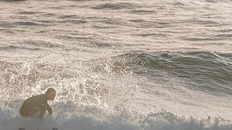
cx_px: 42
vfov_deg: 1.1
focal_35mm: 1150
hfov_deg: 1.9
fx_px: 7072
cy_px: 129
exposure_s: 1/2000
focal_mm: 500
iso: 100
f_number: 5.6
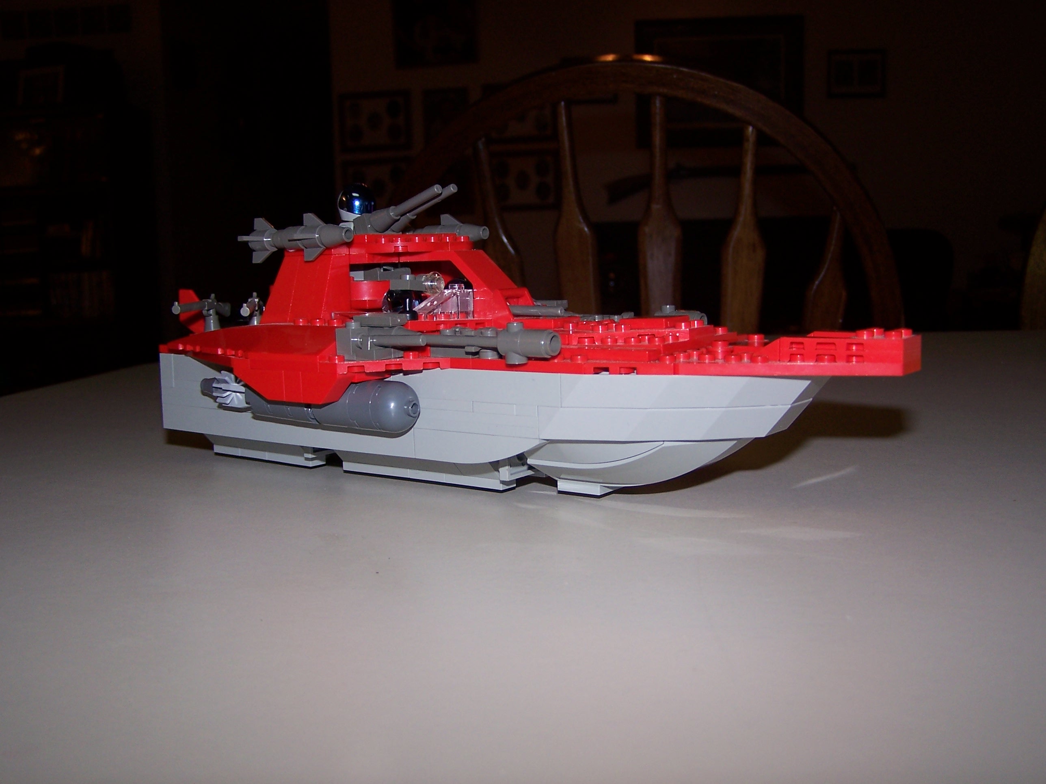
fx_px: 1148
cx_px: 523
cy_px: 392
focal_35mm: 38
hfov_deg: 49.0
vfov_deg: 37.7
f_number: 2.8
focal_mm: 6.3
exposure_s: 1/60
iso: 80
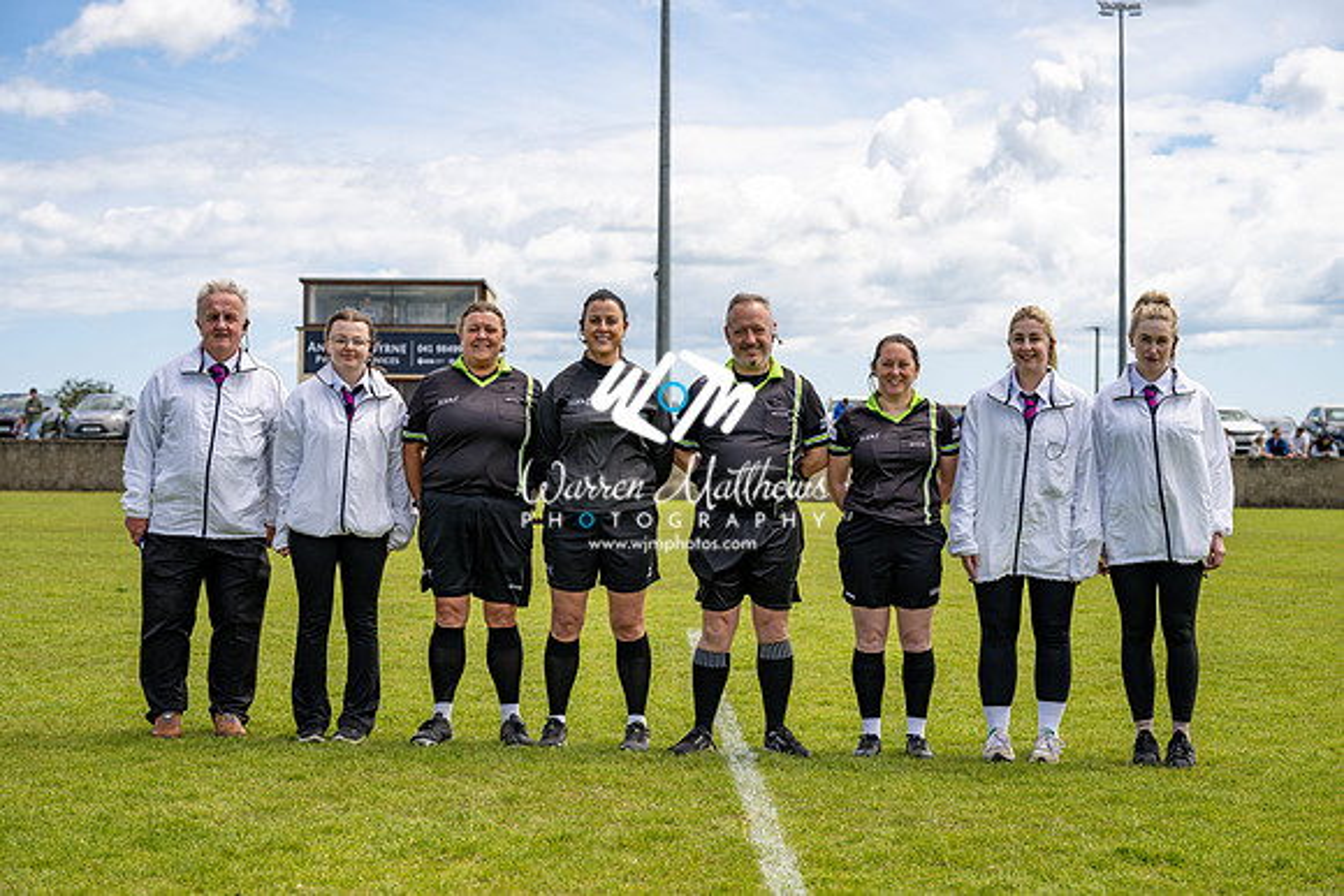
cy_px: 448
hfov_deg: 32.9
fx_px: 2278
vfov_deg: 22.3
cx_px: 672
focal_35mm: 61
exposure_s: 1/1250
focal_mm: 61
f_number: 4
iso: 100
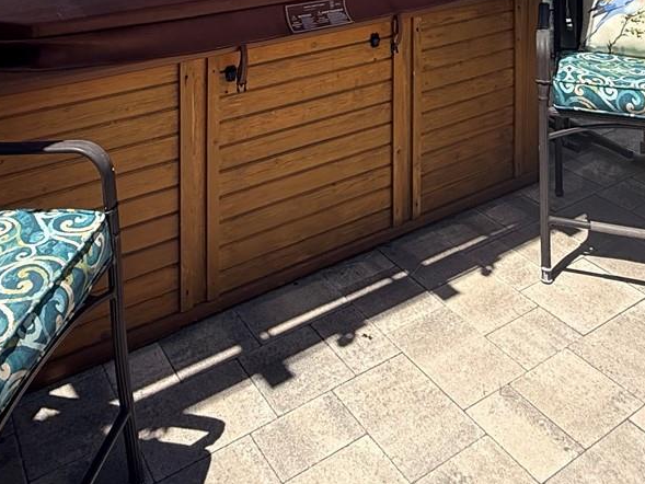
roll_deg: +0.5
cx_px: 320
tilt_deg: -0.6
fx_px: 708
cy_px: -161
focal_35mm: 38
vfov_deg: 29.5
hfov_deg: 49.0
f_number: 2.2
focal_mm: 2.22
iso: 64
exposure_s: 1/1795
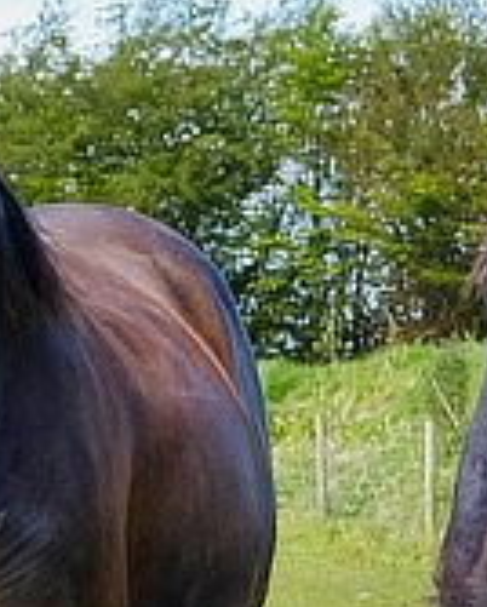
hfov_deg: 6.2
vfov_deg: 7.7
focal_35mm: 248
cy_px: 760
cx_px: 654
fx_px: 4460
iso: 200
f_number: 4.5
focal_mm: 32.9
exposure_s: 1/500
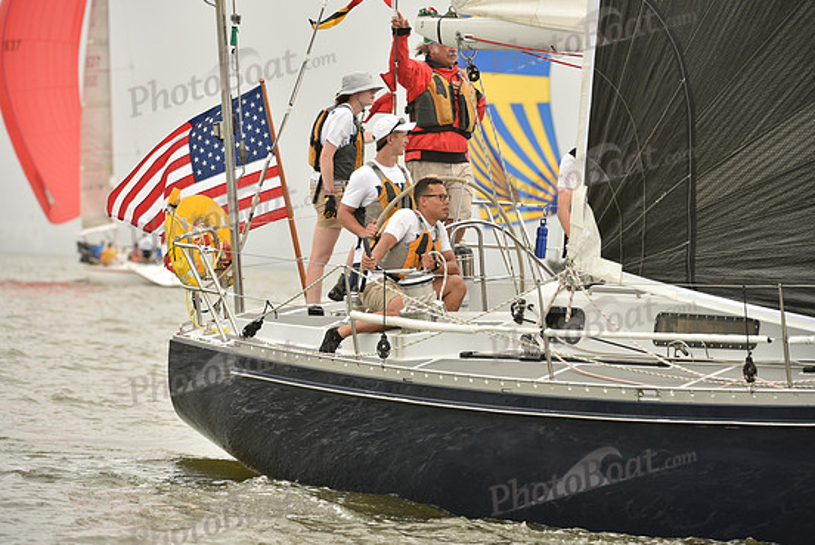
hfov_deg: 8.9
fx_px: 5234
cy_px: 271
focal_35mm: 231
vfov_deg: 6.0
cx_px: 413
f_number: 5.6
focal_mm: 220
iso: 400
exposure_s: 1/800
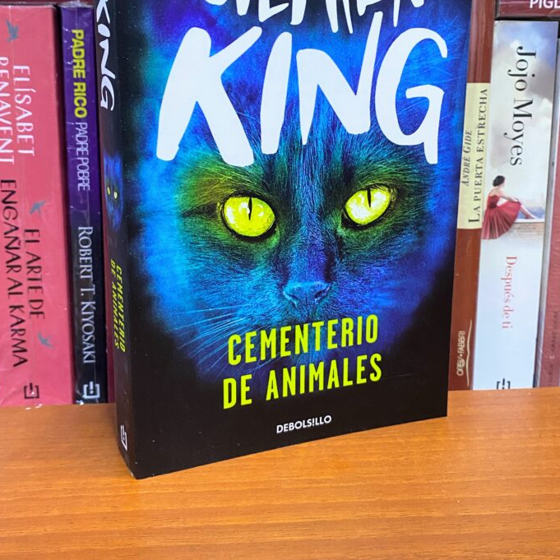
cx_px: 282
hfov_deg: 46.0
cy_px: 218
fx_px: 659
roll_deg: +0.3
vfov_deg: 45.7
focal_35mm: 36
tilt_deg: -8.6
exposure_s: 1/30
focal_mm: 4.25
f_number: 1.8
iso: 500
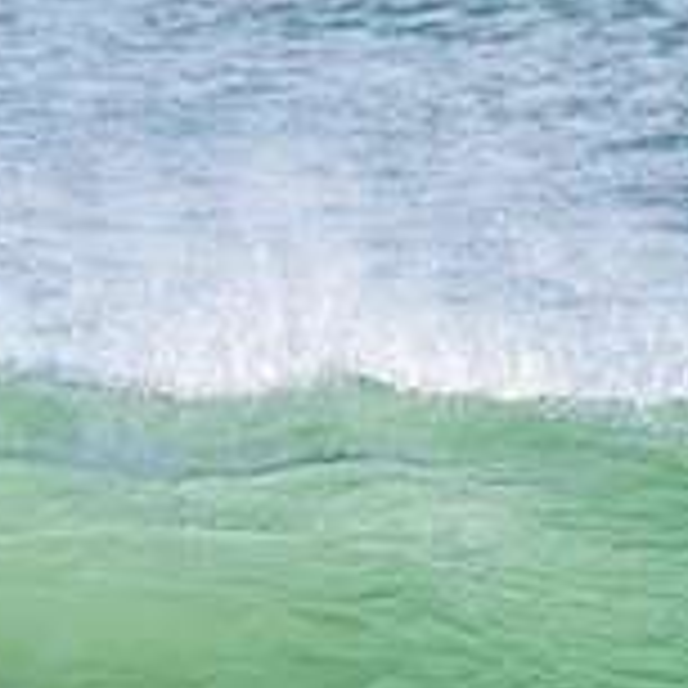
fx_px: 58037
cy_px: 861
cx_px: -279
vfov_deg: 0.7
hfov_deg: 0.7
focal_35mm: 2581
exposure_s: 1/2000
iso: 1800
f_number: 11
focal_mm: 800
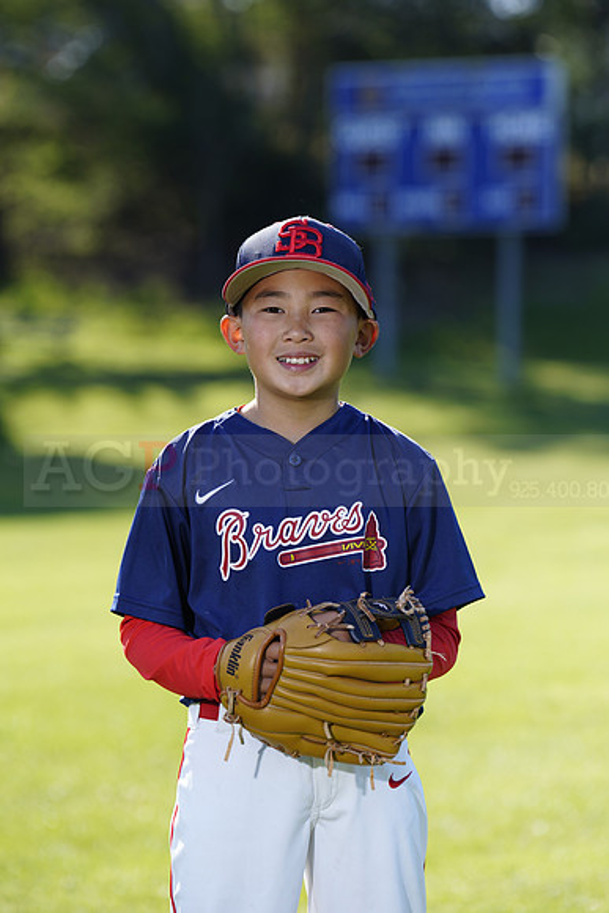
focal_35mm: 188
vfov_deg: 10.9
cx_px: 304
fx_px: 4767
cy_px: 456
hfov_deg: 7.3
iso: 100
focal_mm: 188
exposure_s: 1/250
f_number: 5
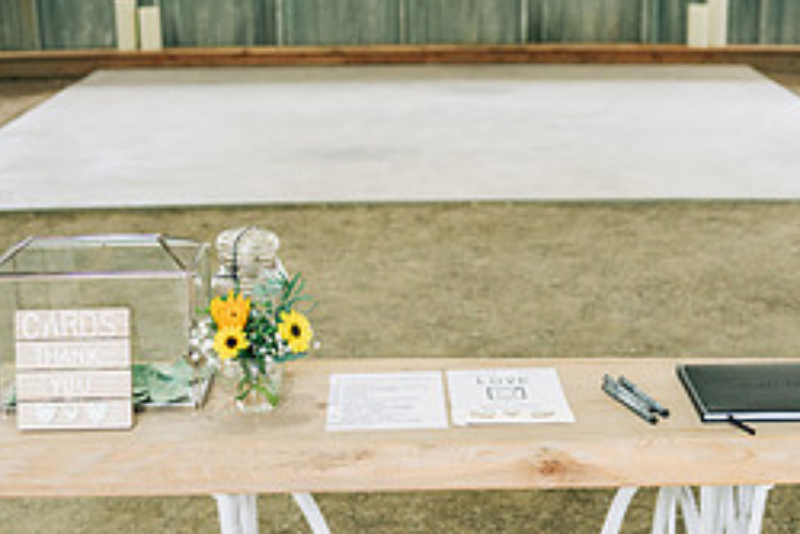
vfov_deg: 20.4
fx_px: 1445
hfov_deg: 30.7
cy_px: 504
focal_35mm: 65
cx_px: 534
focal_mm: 28
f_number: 2.8
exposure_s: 1/250
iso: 640
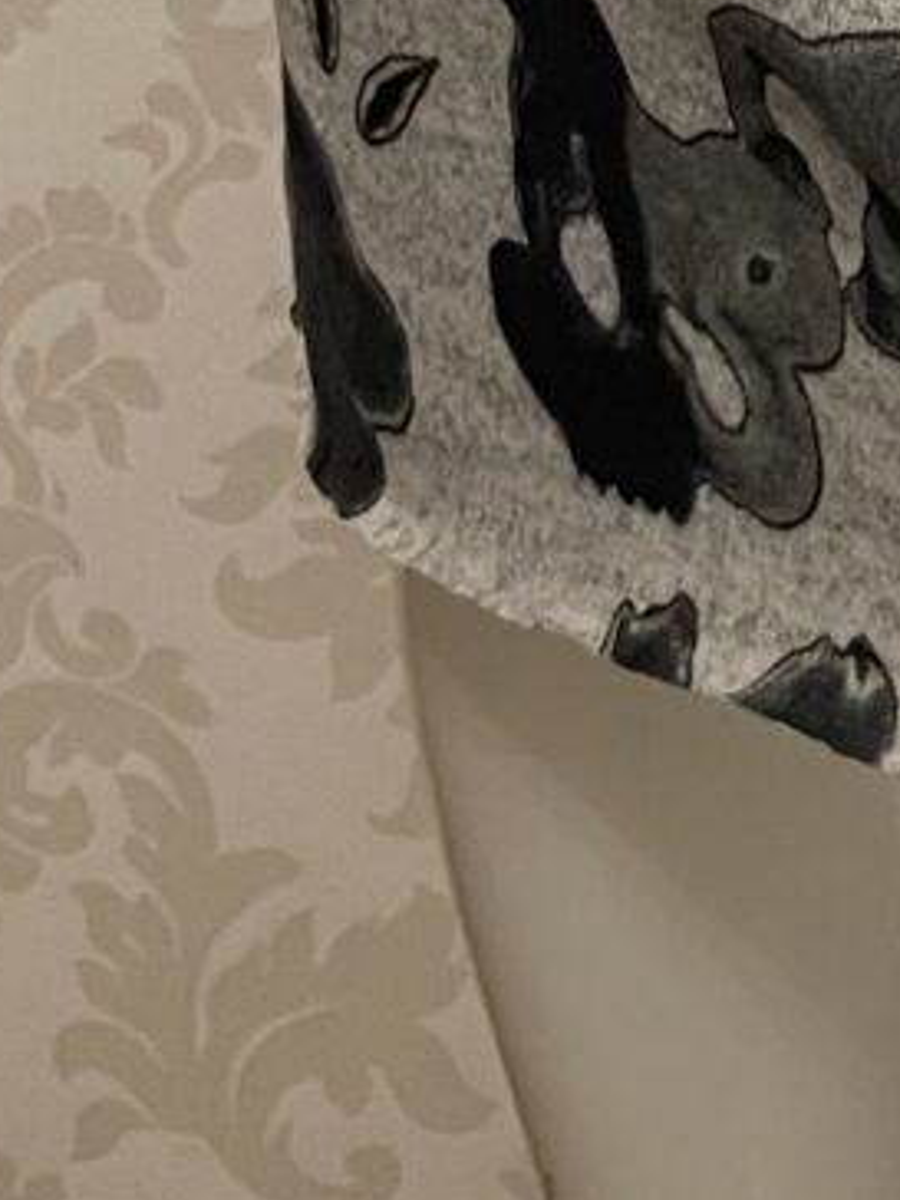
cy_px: -1398
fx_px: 4576
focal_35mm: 132
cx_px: 1586
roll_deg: +0.1
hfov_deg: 10.6
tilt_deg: -13.1
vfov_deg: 12.6
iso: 160
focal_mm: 5.1
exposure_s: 1/50
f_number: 1.6
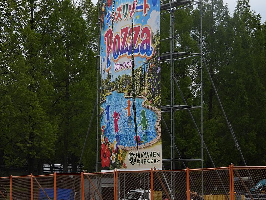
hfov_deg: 15.8
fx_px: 961
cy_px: 100
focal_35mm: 125
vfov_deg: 11.9
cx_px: 133
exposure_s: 1/1600
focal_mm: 22.3
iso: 250
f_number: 4
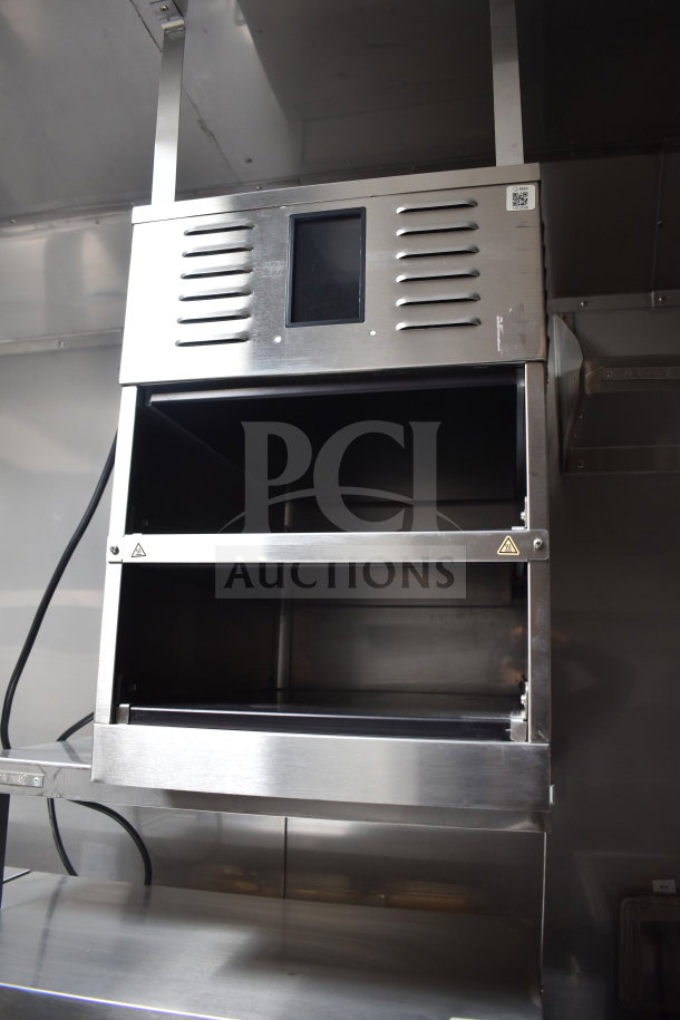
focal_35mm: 27
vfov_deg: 67.4
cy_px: 510
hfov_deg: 47.9
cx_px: 340
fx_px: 765
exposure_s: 1/30
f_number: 3.5
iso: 400
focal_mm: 18
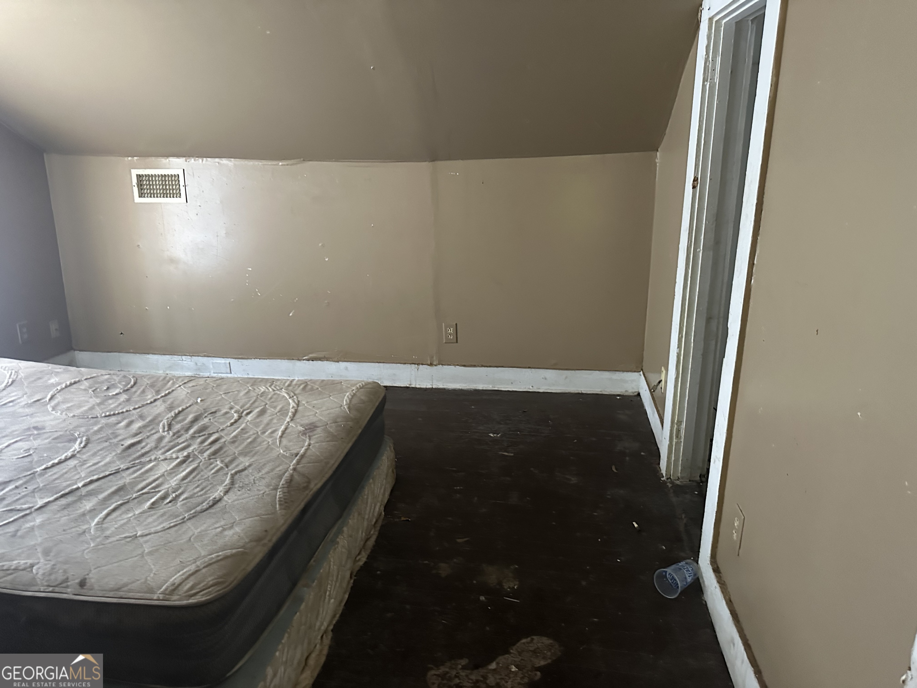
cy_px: 344
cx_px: 458
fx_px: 636
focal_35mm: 24
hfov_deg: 71.6
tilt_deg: -15.0
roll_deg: +0.4
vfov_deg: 56.8
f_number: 1.78
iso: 1000
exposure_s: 1/40
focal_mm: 6.86
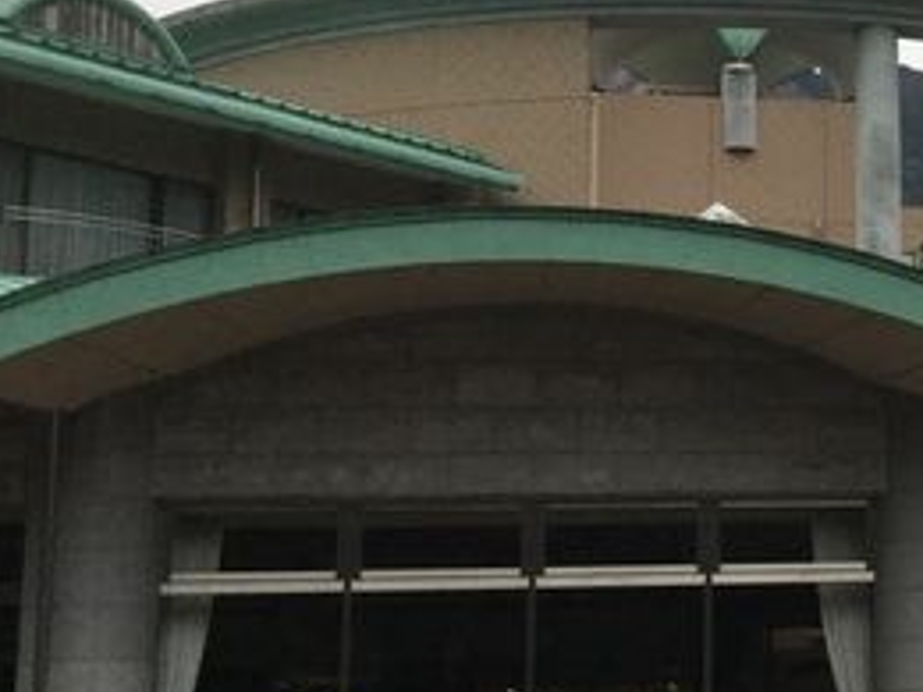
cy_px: 232
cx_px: 1187
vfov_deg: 15.2
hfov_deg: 18.8
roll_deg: +1.4
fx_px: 2586
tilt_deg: +11.3
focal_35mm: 97
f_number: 2.4
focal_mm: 3.3
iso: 25
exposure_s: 1/40
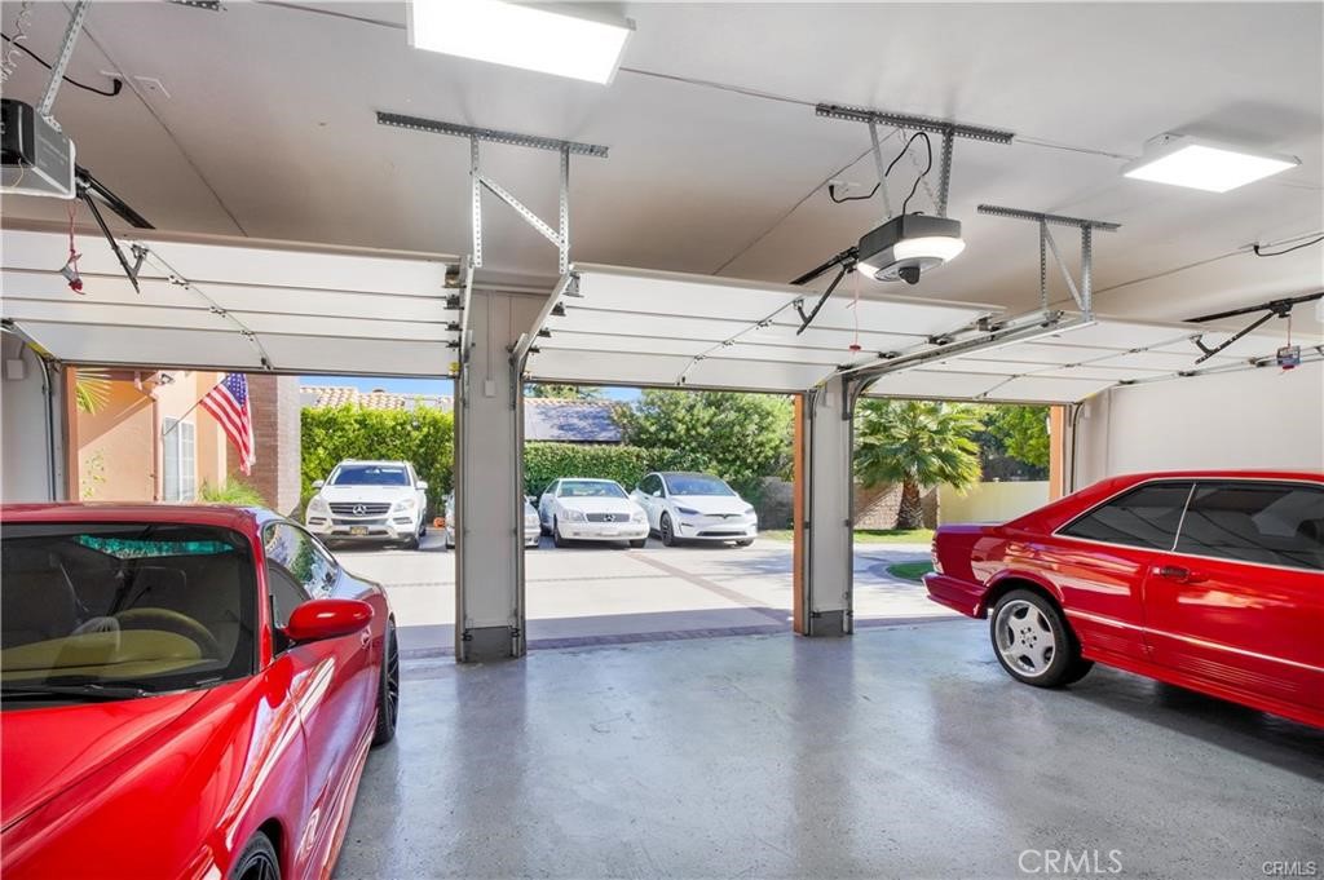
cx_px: 662
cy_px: 440
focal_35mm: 18
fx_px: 645
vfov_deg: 68.6
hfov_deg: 91.5
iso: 500
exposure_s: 1/125
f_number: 8
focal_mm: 11.7
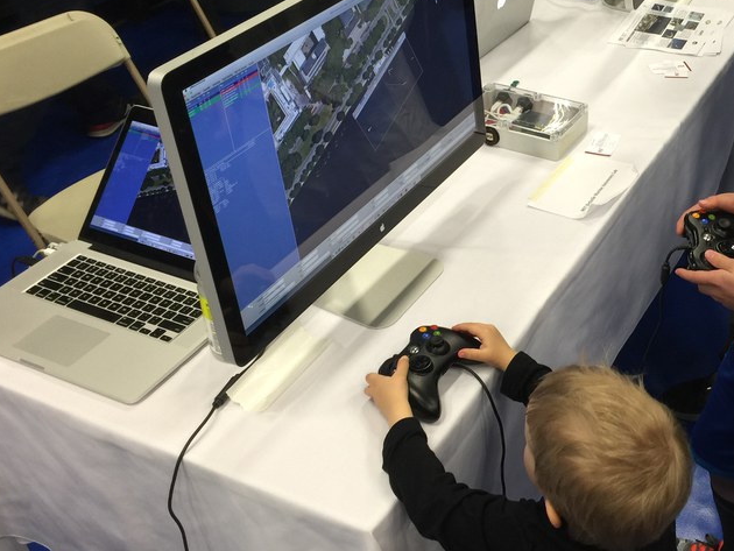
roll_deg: -1.2
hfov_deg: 40.0
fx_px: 976
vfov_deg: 31.4
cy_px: 214
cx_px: 560
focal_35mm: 46
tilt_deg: -33.1
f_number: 2.2
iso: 32
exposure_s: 1/15
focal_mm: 4.15
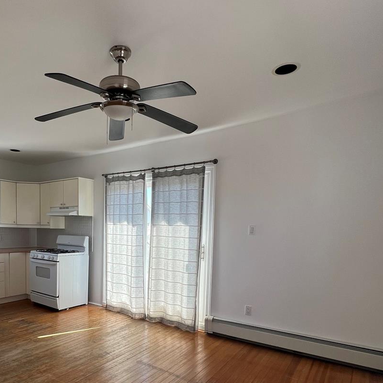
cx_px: 134
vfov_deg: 68.0
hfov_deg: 68.1
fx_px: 275
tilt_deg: -4.3
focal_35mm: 22
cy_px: 251
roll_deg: -0.3
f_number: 1.8
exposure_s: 1/161
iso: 32
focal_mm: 1.57
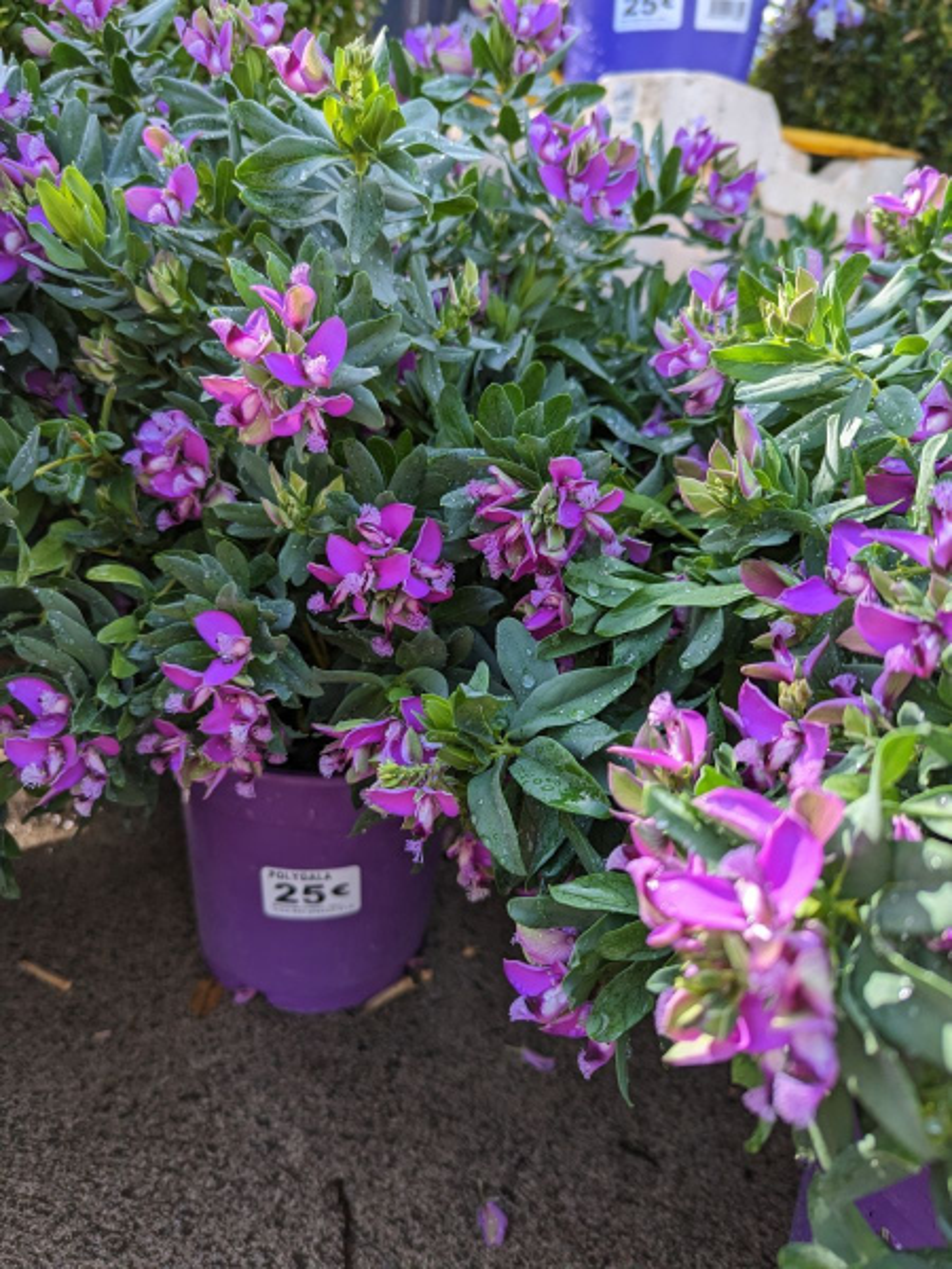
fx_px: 880
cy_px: 634
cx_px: 476
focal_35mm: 24
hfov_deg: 56.8
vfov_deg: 71.6
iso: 53
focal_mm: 6.81
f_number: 1.85
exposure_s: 1/242
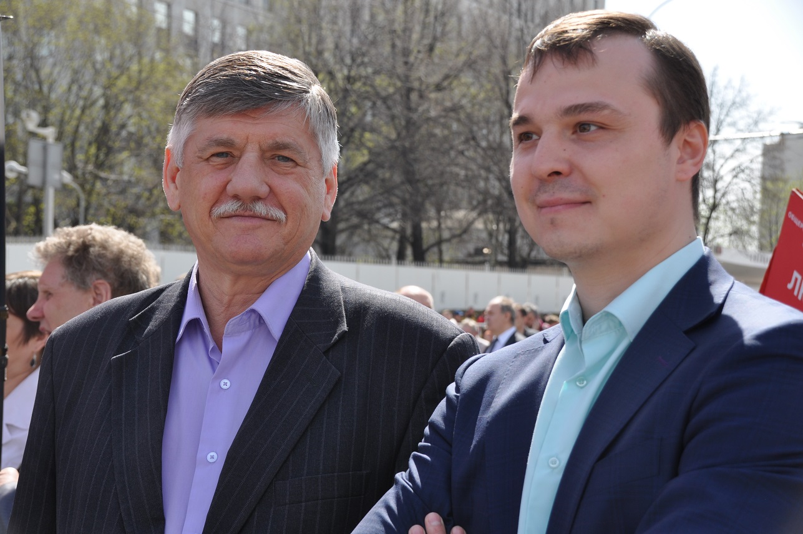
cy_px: 267
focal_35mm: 66
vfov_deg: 20.6
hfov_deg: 30.5
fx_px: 1470
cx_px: 402
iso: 200
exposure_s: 1/250
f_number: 8
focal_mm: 44
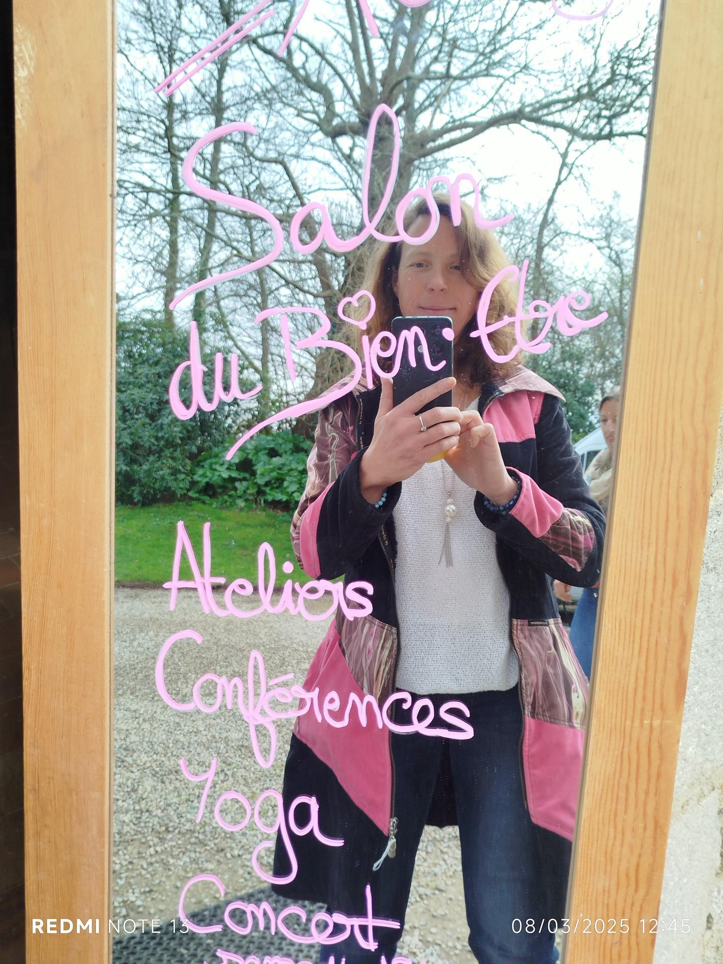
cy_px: 482
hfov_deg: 48.2
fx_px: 808
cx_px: 362
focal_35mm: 29
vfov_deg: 61.7
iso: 50
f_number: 1.7
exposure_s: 1/302
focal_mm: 5.31
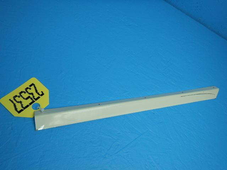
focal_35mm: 28
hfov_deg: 63.4
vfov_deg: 49.7
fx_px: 184
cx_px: 114
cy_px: 85
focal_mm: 5
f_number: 3.9
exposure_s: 1/80
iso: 125
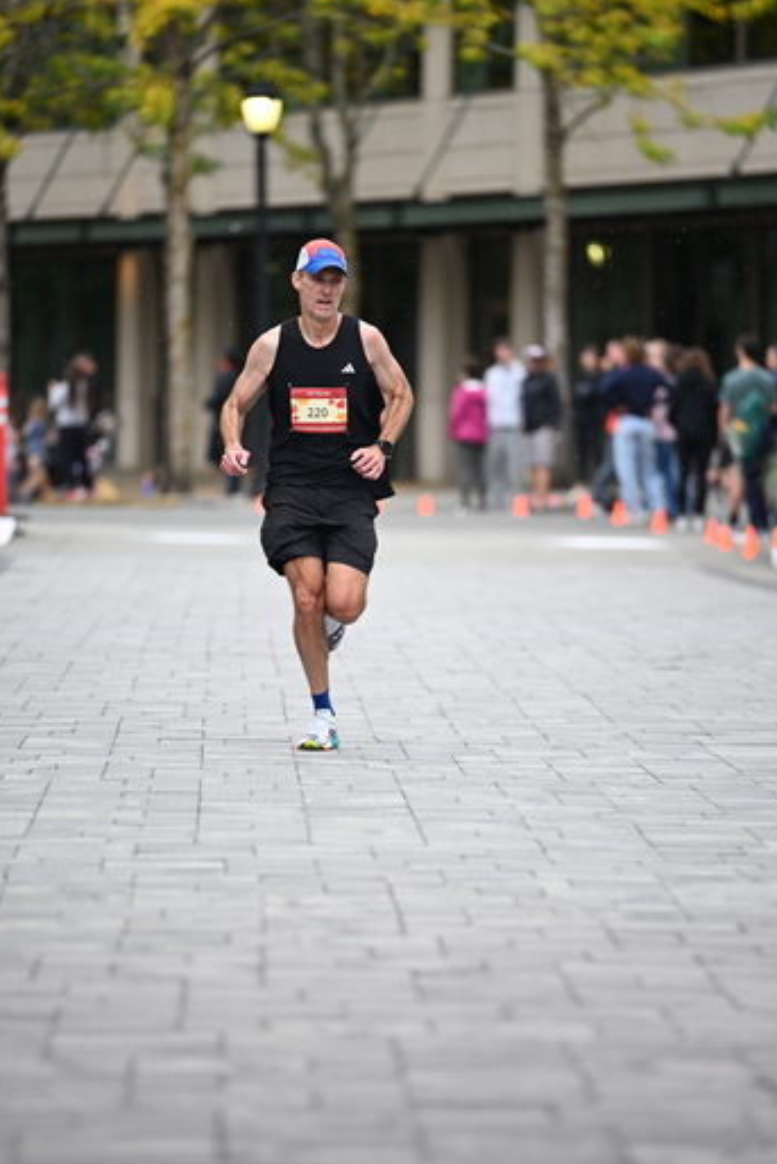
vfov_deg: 9.6
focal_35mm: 214
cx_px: 391
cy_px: 614
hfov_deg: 6.4
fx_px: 6923
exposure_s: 1/1600
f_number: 2.8
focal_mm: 200
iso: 1250
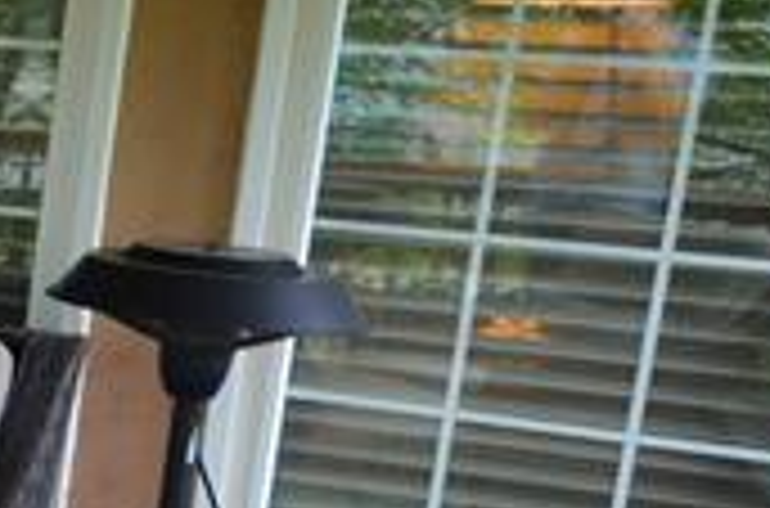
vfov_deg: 15.1
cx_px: -820
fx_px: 1920
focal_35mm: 90
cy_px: 333
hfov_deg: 16.5
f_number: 5.6
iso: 320
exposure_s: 1/125
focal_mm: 10
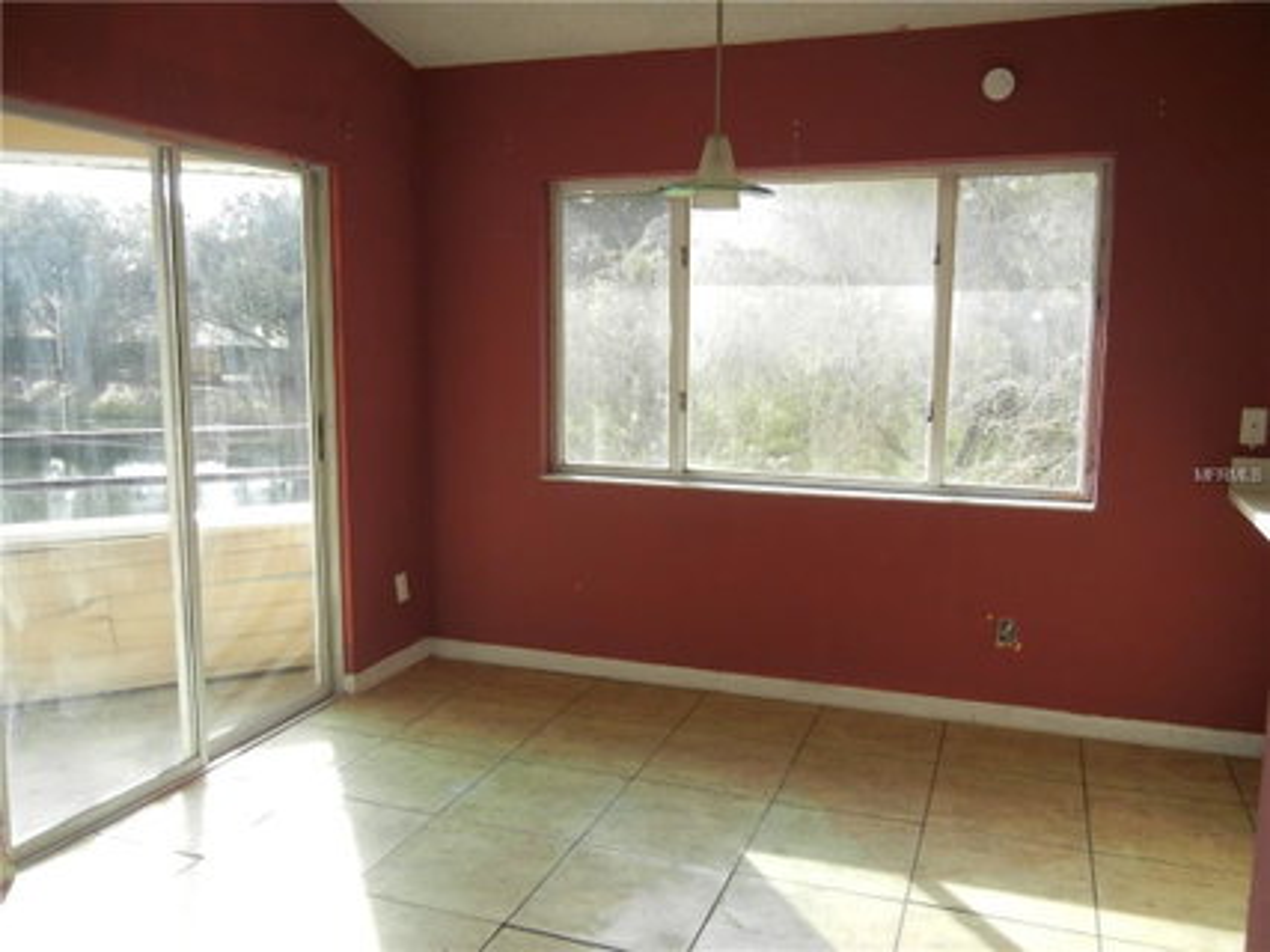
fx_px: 1100
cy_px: 476
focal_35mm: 30
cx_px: 635
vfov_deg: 46.8
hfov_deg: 60.0
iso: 160
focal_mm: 5.4
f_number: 3.5
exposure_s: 1/177
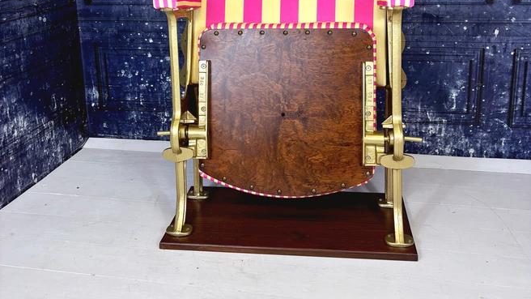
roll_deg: +1.0
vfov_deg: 30.5
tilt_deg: -14.5
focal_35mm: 38
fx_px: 535
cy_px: 66
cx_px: 266
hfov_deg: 52.8
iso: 64
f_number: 1.6
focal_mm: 5.96
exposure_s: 1/100
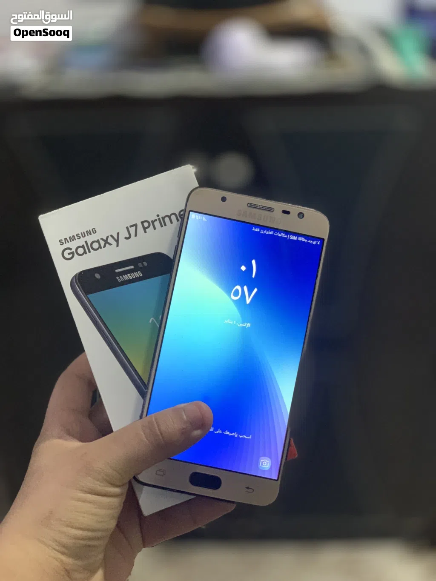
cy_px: 290
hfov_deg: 28.0
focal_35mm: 52
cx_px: 218
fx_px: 873
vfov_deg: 36.8
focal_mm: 6
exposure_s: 1/50
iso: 320
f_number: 2.4
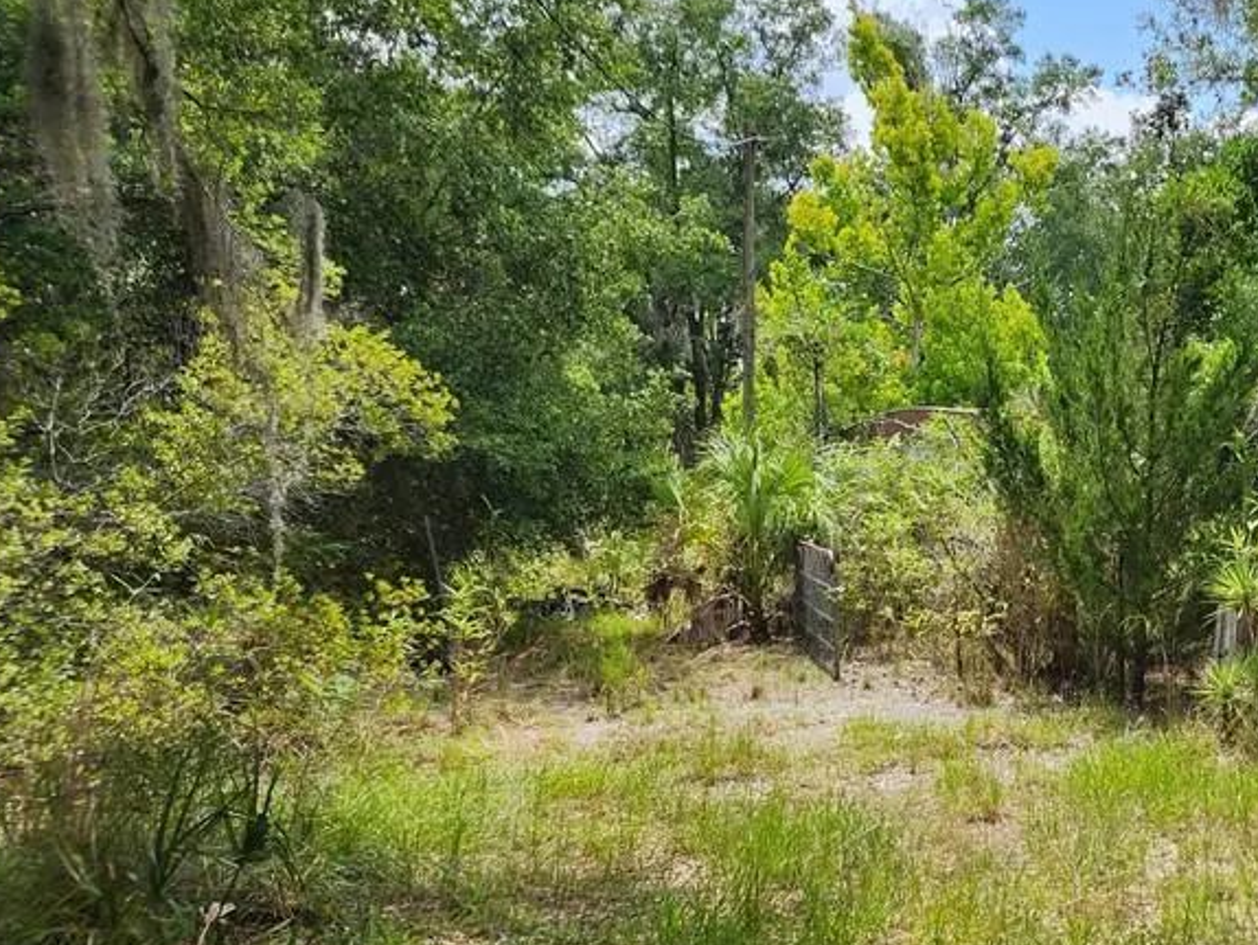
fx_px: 1491
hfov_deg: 42.6
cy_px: 480
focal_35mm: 41
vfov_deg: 35.2
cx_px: 1094
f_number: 1.8
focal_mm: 6.4
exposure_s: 1/596
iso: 12
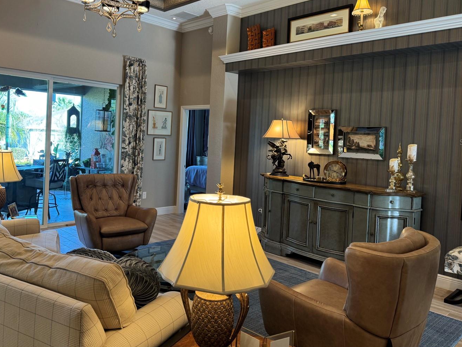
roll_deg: -2.5
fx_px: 387
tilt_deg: -1.4
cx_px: 214
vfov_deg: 48.0
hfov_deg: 61.6
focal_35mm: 29
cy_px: 142
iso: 100
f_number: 1.78
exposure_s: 1/60
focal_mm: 6.76
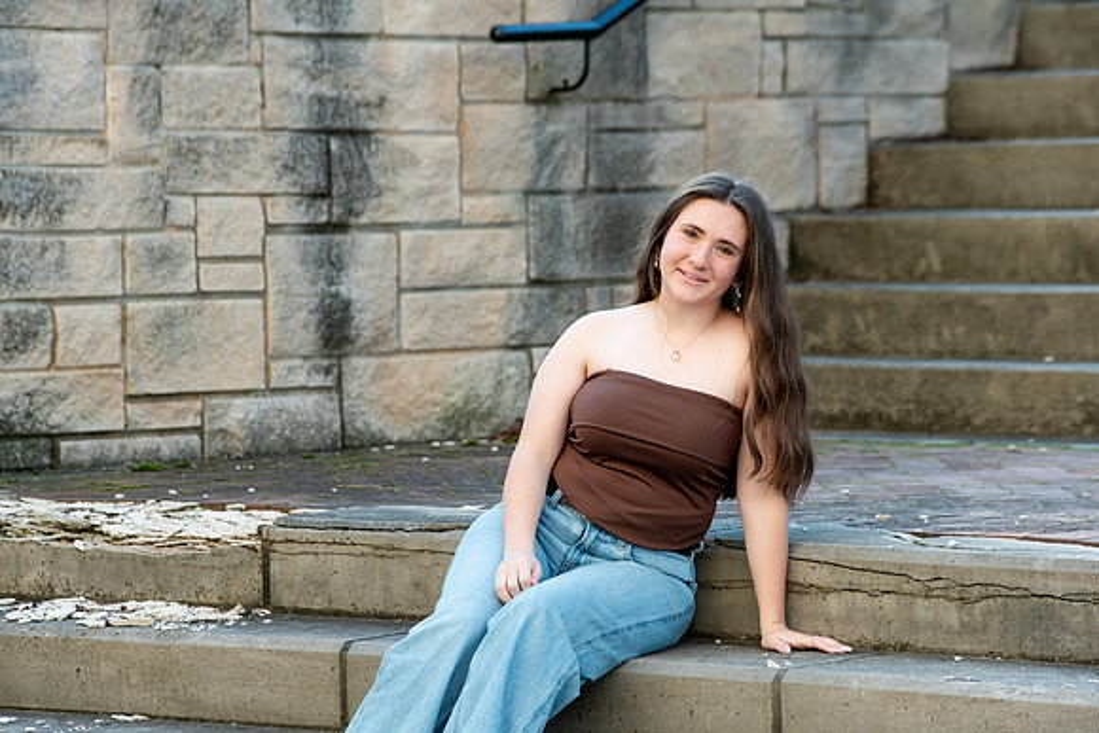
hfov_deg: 10.3
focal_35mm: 200
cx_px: 550
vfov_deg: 6.9
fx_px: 6107
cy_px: 366
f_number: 6.3
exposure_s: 1/250
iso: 640
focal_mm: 200
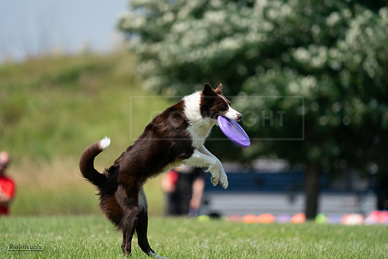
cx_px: 194
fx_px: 5703
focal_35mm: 529
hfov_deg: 3.9
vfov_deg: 2.6
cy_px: 130
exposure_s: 1/4000
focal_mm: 529
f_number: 6.3
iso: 1000
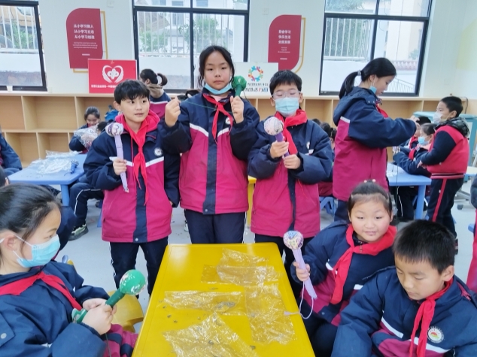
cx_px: 238
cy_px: 178
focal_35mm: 26
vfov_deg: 53.0
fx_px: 358
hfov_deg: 67.3
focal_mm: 4.95
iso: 2151
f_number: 1.9
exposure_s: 1/100
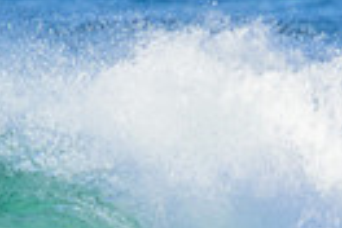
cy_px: 346
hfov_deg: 0.6
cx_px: 98
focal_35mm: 3511
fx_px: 33352
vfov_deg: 0.4
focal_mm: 800
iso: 1100
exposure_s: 1/2000
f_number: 11
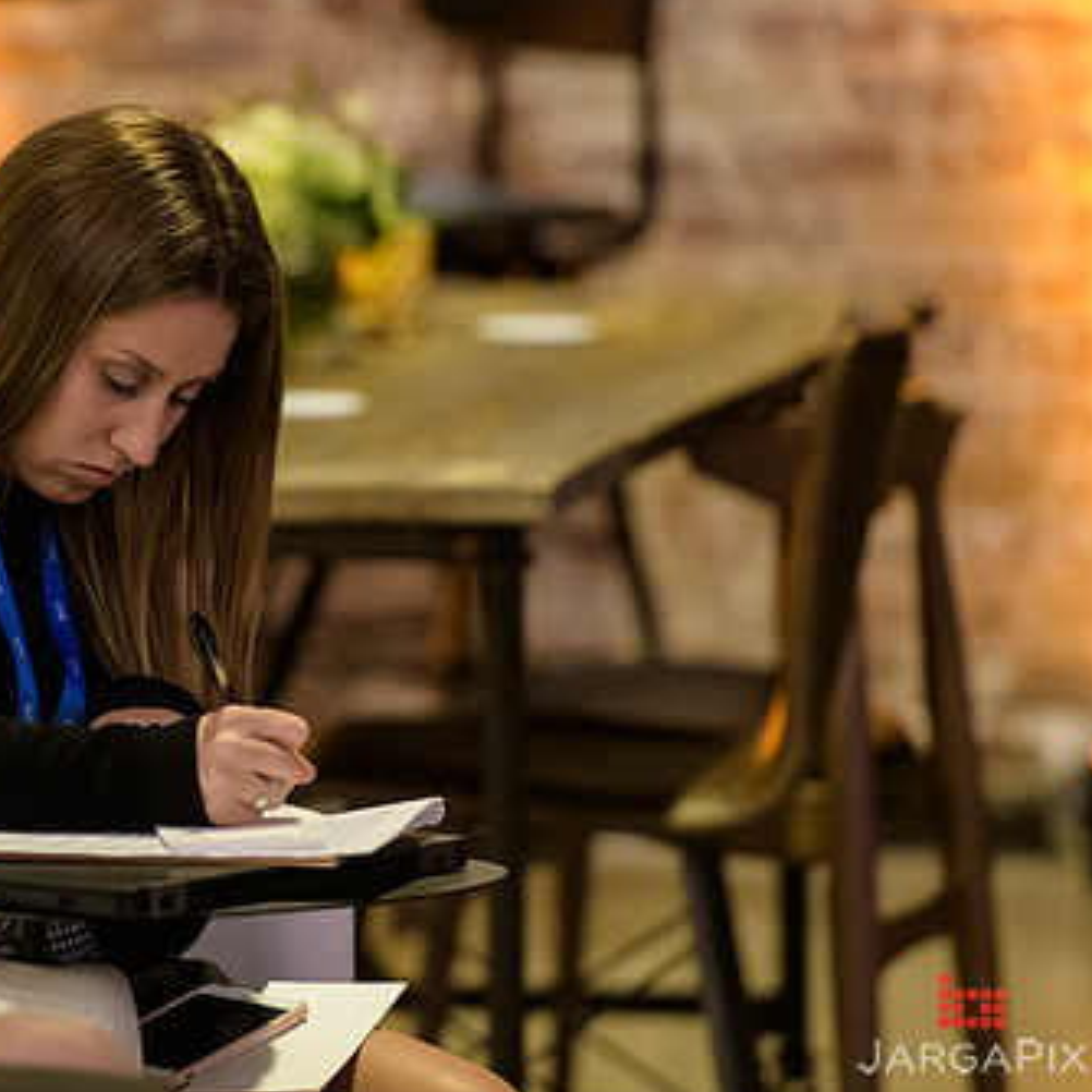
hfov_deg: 5.9
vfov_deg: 5.9
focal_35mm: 295
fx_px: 10529
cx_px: 222
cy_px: 512
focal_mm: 200
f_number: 3.2
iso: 3200
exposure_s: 1/50
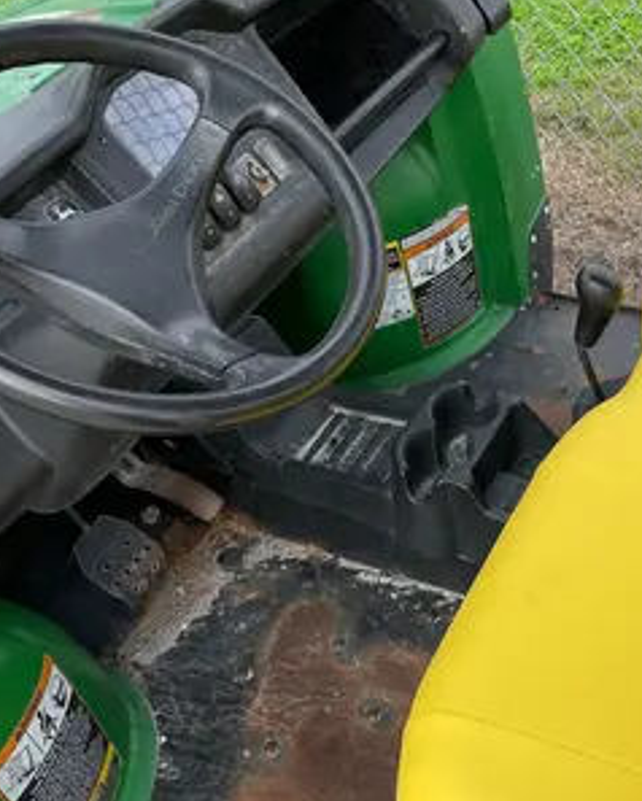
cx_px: 569
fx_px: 1115
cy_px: 436
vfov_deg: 39.5
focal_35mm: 47
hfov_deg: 30.8
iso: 32
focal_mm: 4.2
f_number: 1.6
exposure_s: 1/855
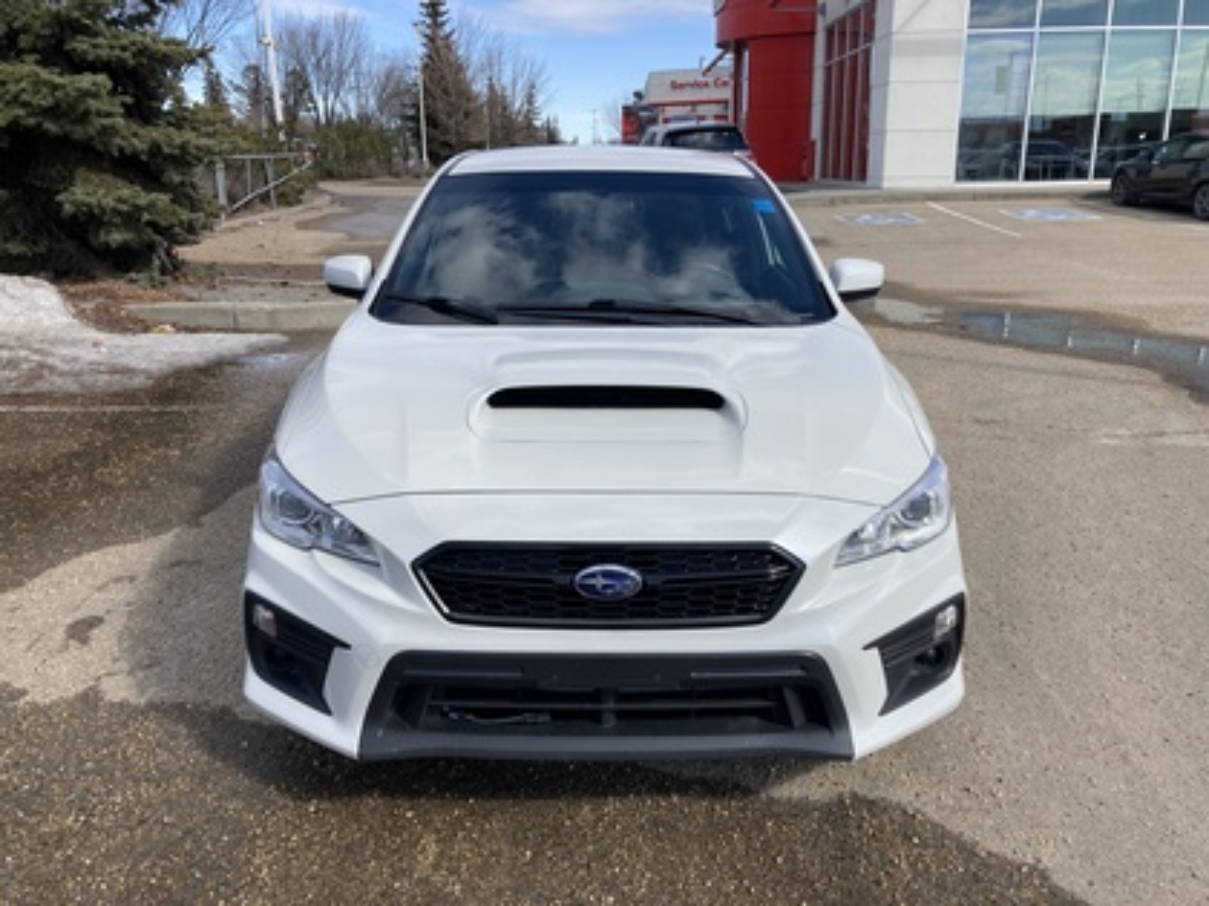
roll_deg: +0.9
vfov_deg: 49.7
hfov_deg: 63.4
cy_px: 453
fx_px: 978
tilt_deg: -17.0
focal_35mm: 28
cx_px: 604
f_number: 1.8
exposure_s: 1/1946
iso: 20
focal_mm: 3.99
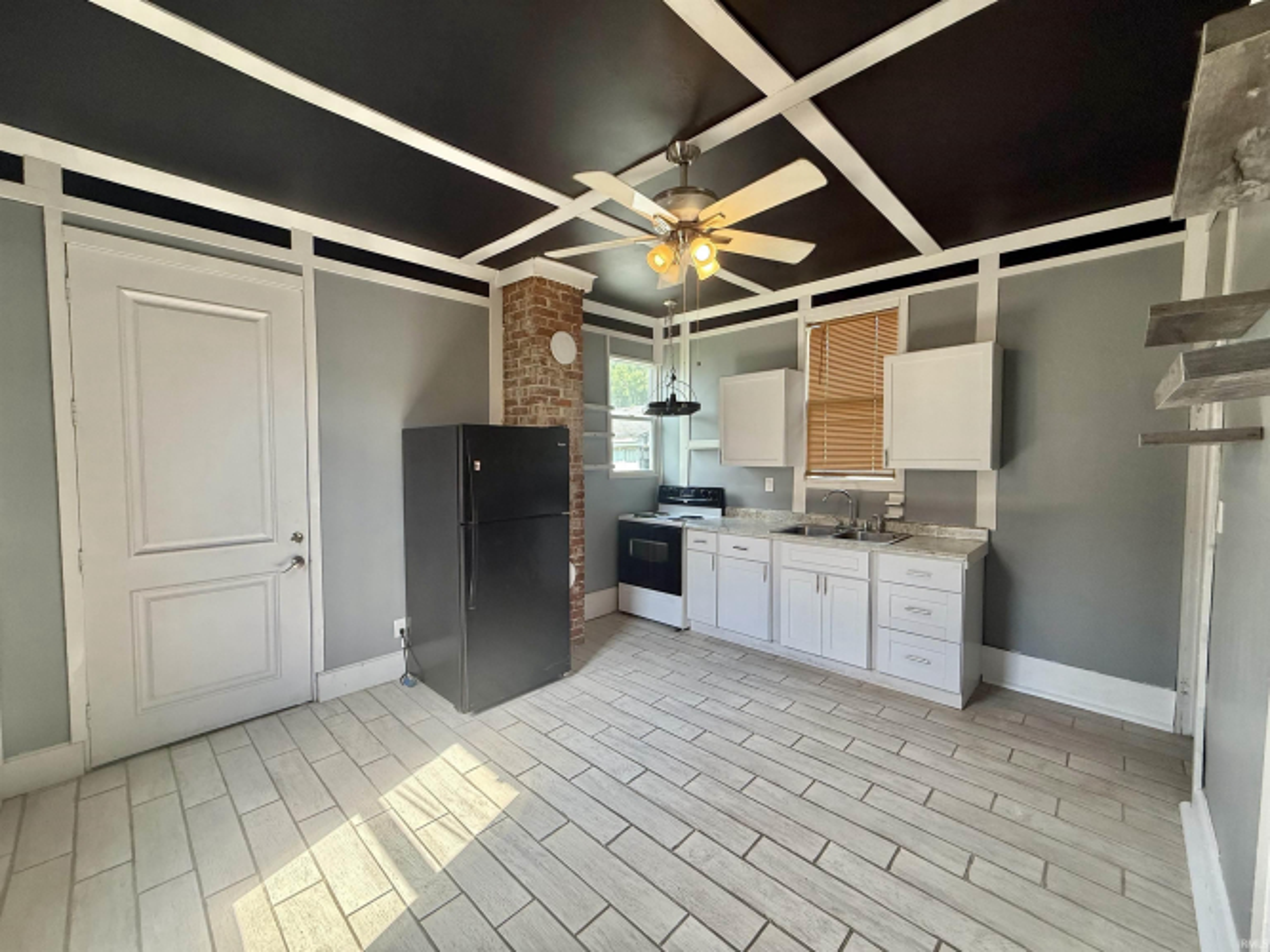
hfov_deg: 102.1
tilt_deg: -1.8
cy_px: 476
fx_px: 514
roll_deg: -0.4
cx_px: 635
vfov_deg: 85.7
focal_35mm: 14
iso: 125
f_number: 2.2
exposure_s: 1/120
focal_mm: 2.22
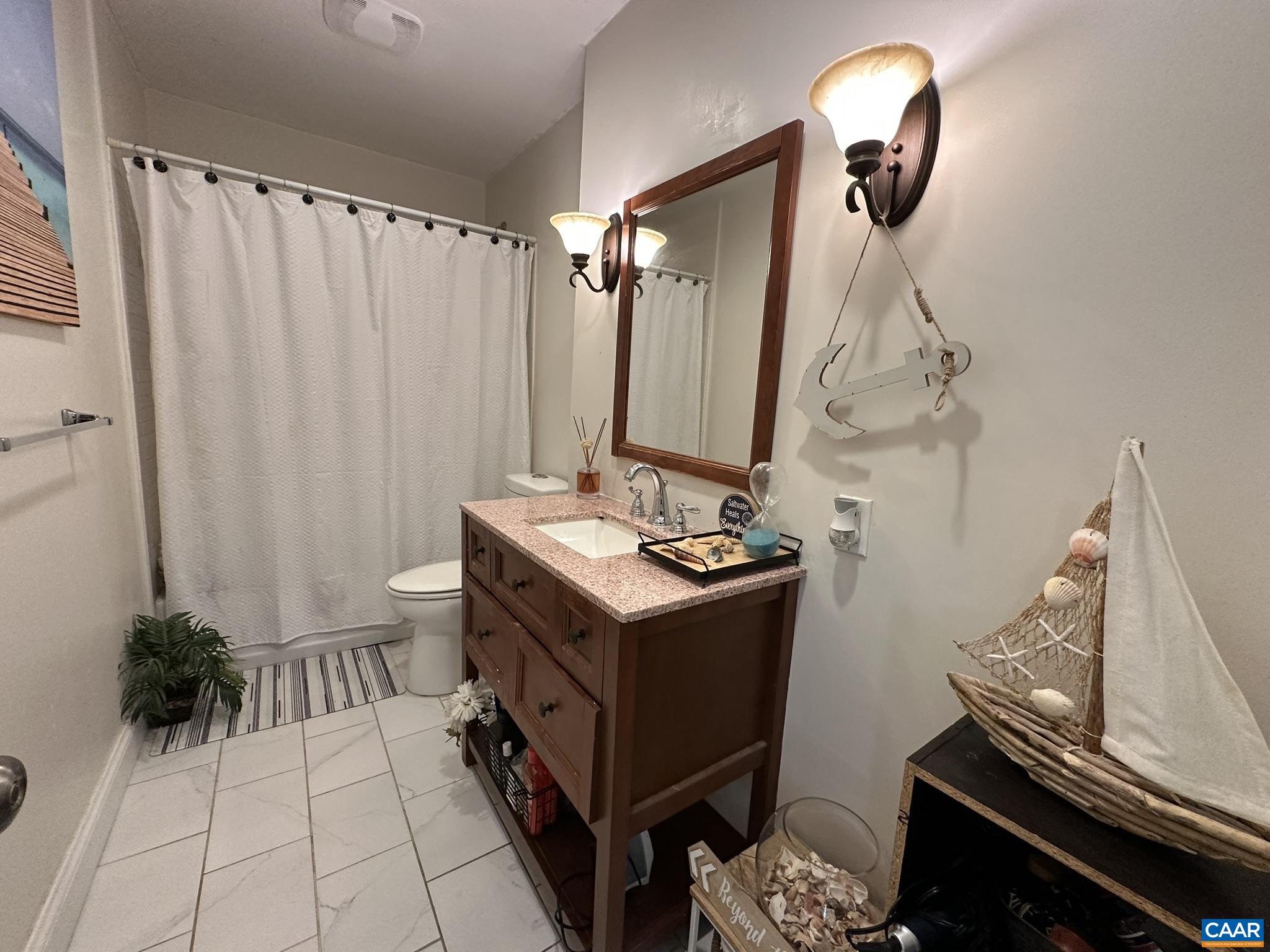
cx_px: 635
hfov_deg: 102.1
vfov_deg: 85.7
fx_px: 514
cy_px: 476
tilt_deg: -8.8
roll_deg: -3.9
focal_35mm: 14
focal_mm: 2.22
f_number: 2.2
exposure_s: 1/120
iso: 250
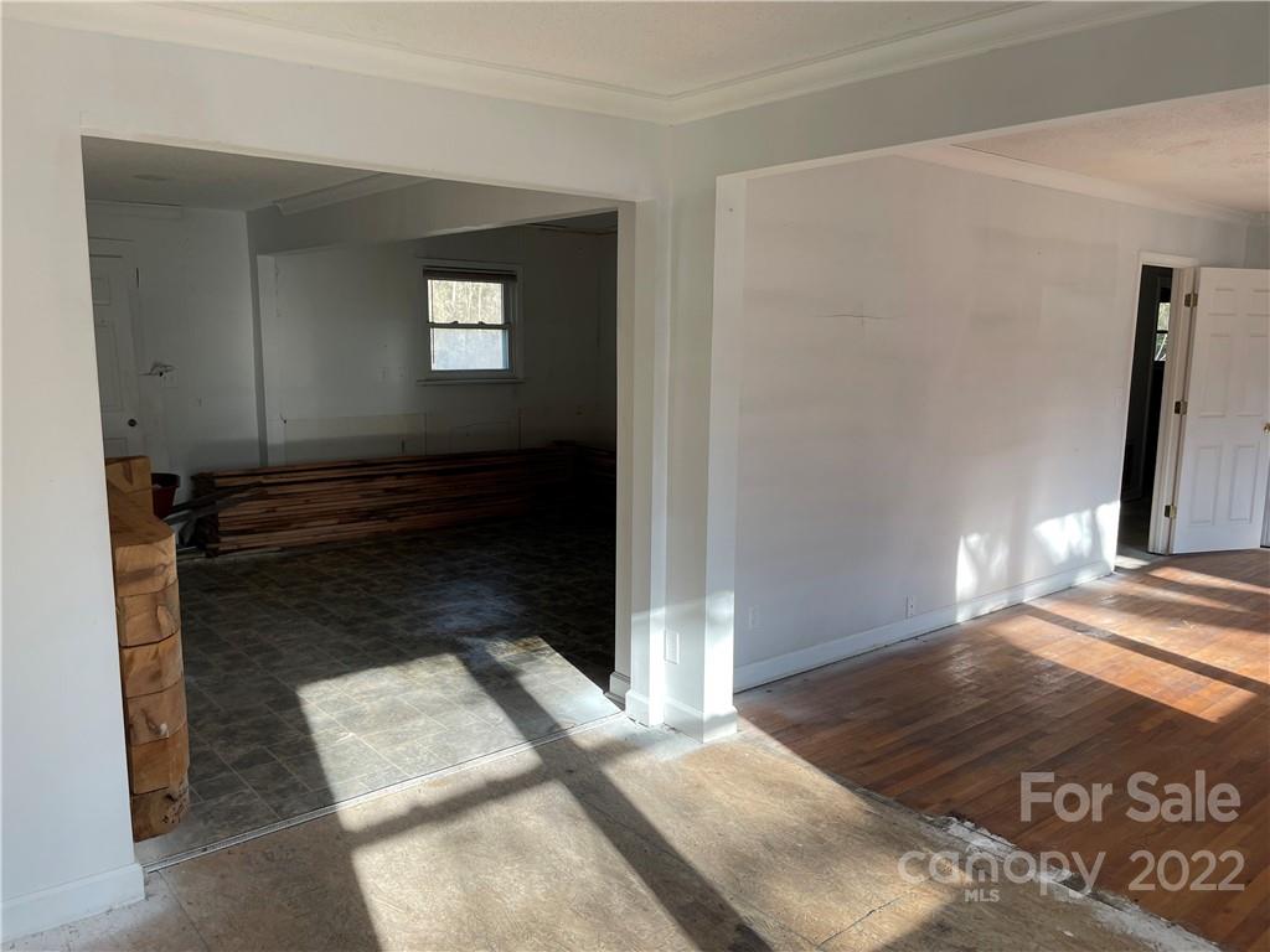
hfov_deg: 67.3
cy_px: 476
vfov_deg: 53.1
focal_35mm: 26
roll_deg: -0.4
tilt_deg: -9.1
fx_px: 954
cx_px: 635
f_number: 1.6
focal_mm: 4.2
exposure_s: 1/156
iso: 32
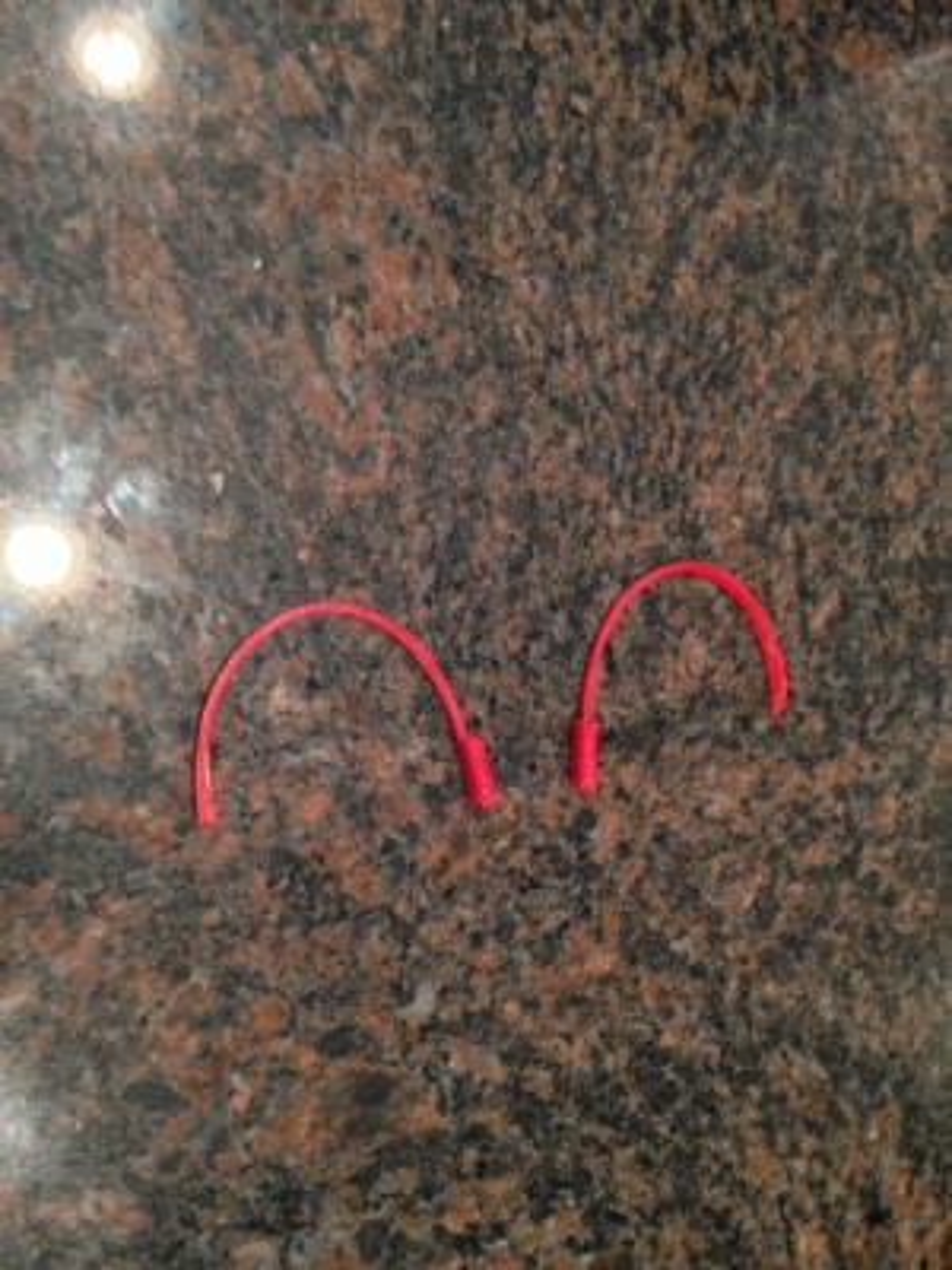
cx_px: 476
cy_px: 635
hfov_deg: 42.9
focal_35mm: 33
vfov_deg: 55.4
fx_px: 1210
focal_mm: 4.12
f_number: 2.4
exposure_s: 1/20
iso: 250
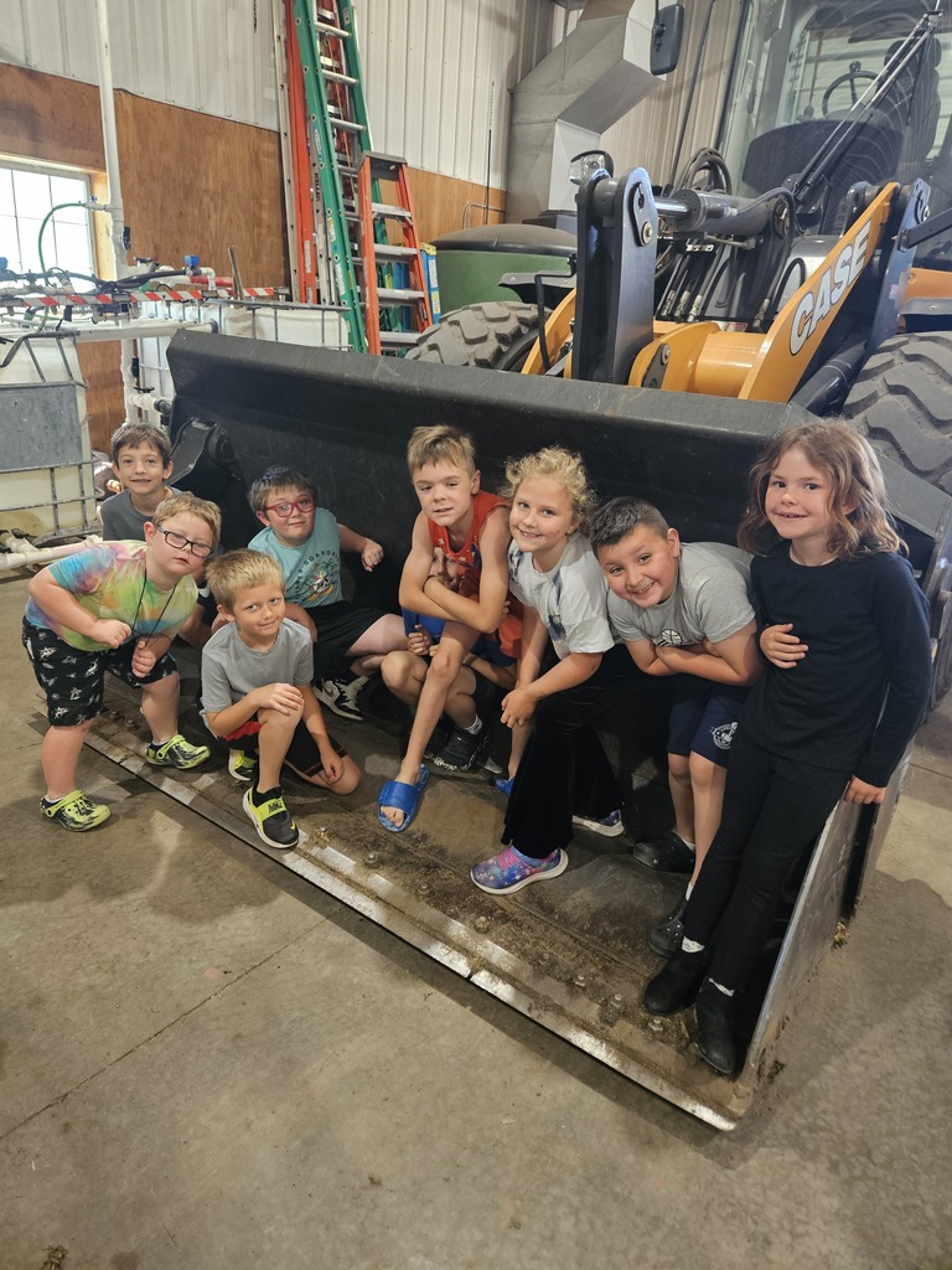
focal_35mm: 23
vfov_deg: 73.9
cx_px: 476
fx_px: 843
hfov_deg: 58.9
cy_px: 635
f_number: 1.8
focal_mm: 5.4
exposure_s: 1/120
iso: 200
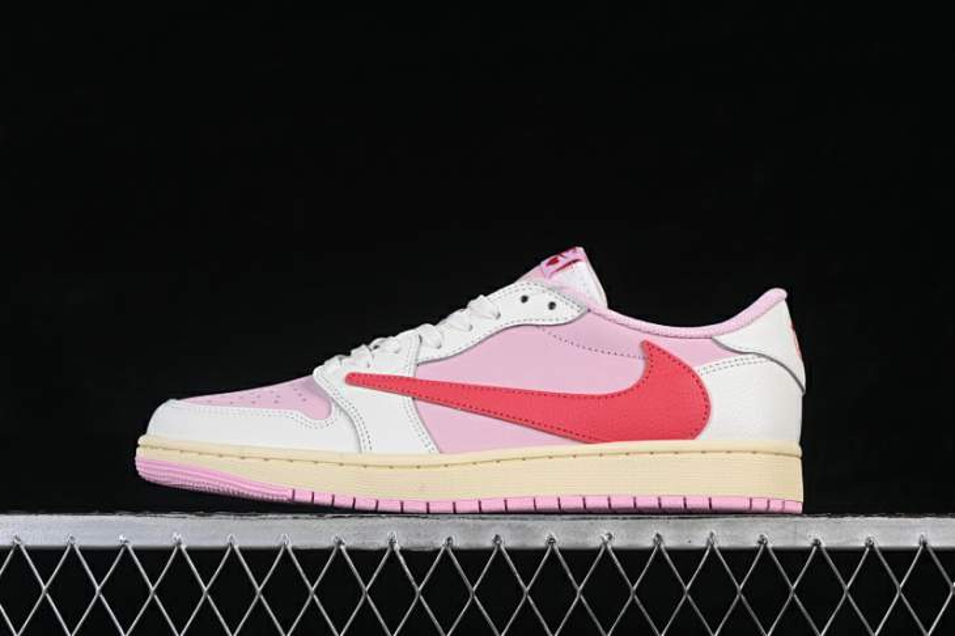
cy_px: 318
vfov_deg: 18.2
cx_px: 478
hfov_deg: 27.0
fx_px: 1989
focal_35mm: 75
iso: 160
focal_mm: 50
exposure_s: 1/80
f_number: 8
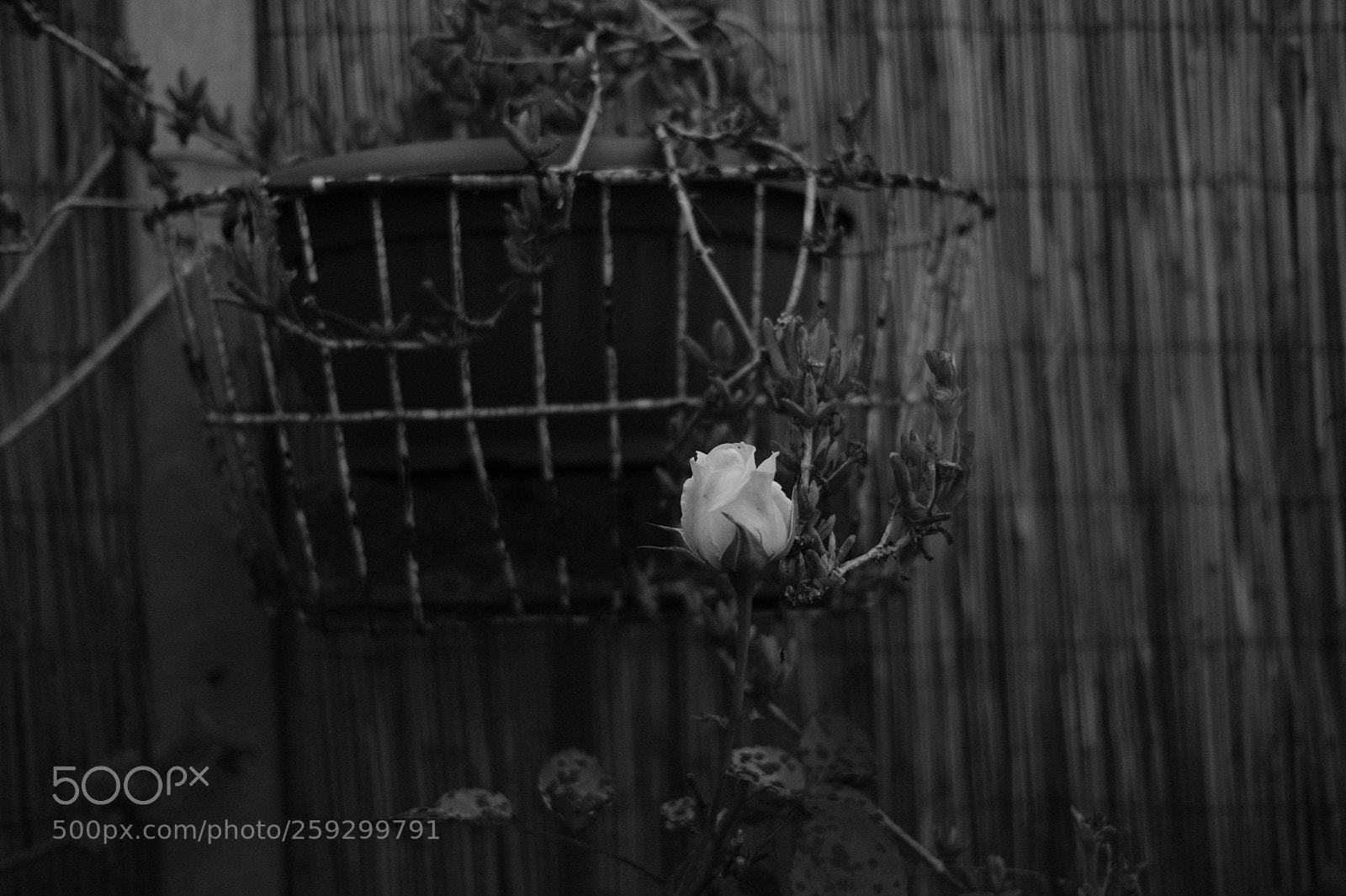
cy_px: 448
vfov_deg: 37.8
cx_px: 673
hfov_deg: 54.4
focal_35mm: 35
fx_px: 1308
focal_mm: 23
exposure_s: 1/250
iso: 400
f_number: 2.2
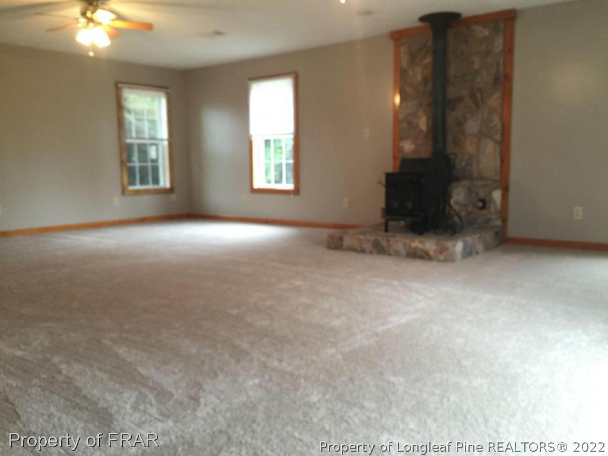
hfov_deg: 61.7
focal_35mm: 29
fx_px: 509
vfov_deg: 48.2
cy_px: 228
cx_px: 304
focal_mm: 4.15
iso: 64
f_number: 2.2
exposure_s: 1/15
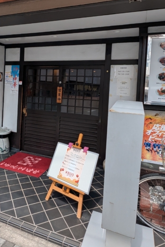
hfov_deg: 50.5
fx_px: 172
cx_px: 56
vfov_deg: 70.5
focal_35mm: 25
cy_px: 95
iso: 40
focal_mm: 1.95
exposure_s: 1/636
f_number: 2.2
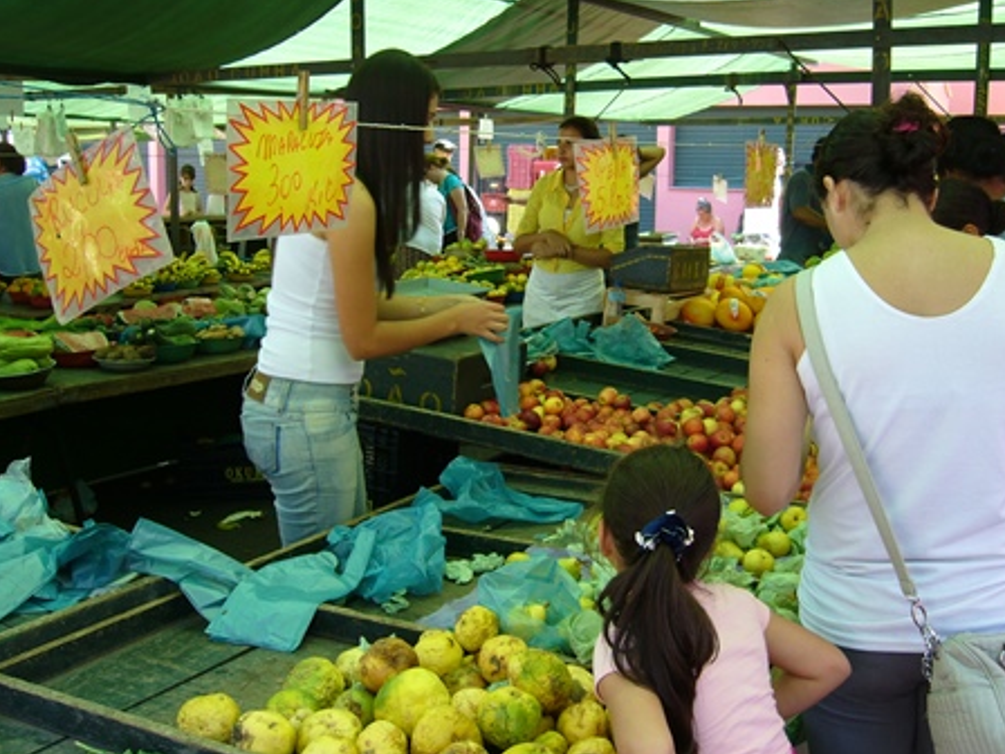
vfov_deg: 35.9
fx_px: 1161
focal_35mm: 40
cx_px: 496
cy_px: 328
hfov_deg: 46.8
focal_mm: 5.8
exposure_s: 1/50
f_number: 2.8
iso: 80
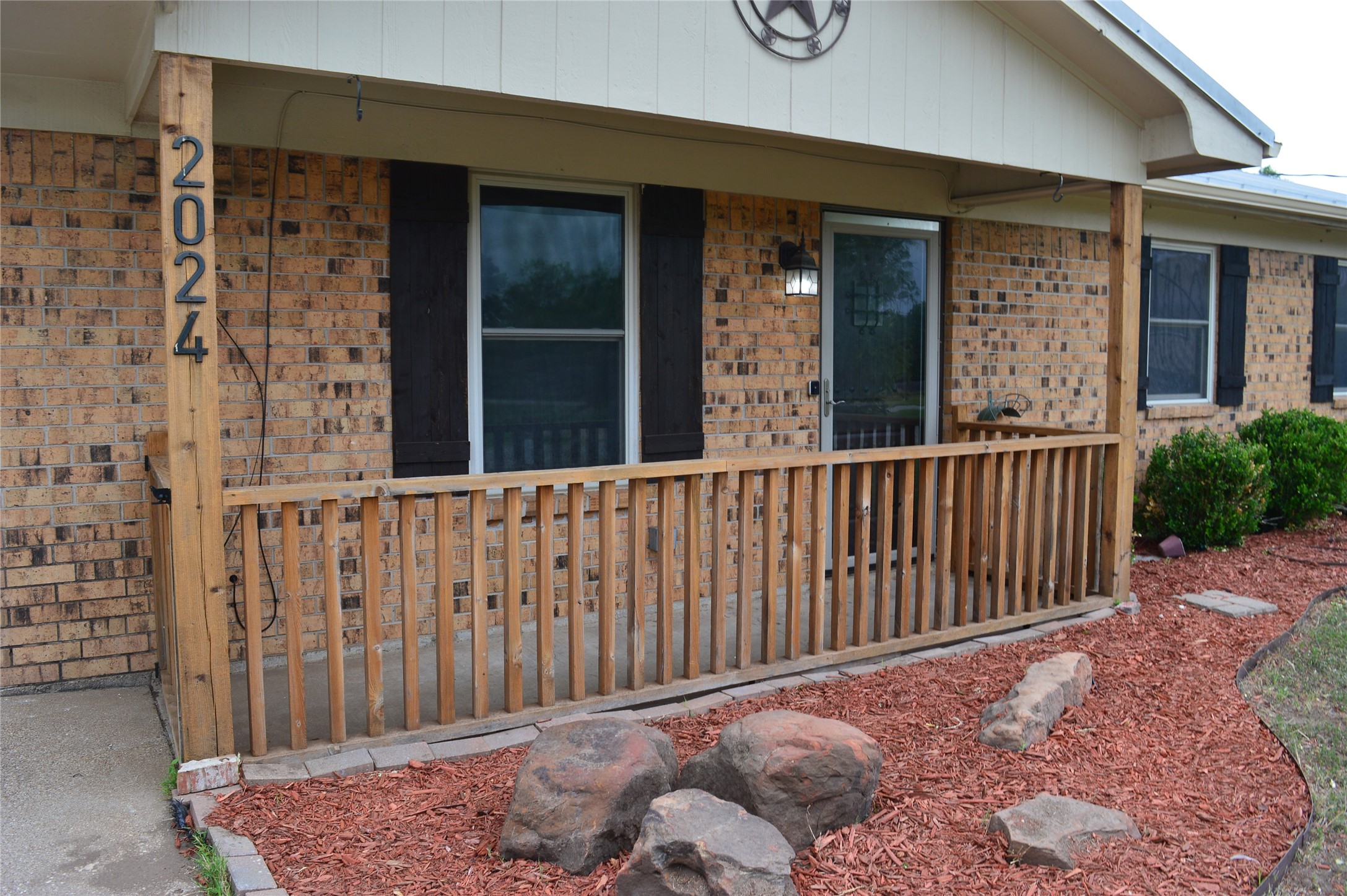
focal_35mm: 27
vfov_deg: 47.8
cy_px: 448
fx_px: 1009
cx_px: 674
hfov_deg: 67.4
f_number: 5.6
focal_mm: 18
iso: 125
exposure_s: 1/60
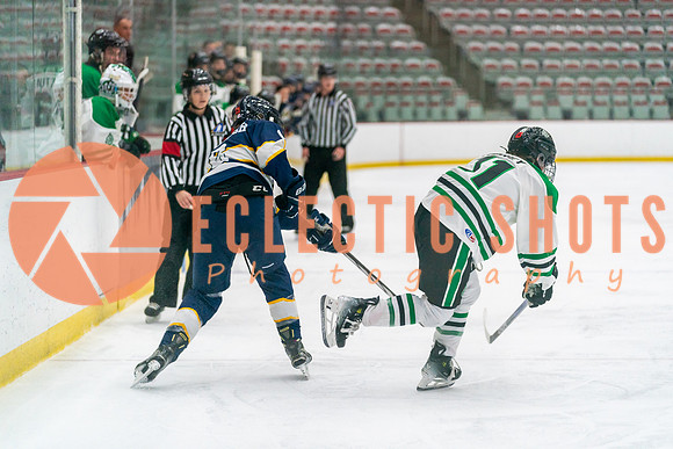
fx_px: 2150
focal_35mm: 115
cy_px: 224
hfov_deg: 17.8
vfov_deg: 11.9
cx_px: 336
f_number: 2.8
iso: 3200
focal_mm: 115
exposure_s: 1/1250
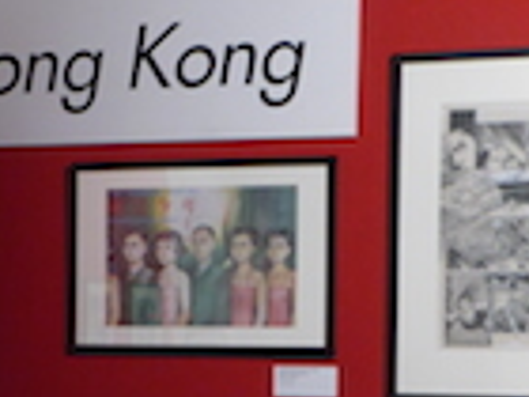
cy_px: 408
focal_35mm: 106
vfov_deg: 13.7
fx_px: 1620
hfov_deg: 18.5
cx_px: 227
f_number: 5.6
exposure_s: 1/25
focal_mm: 5.8
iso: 400
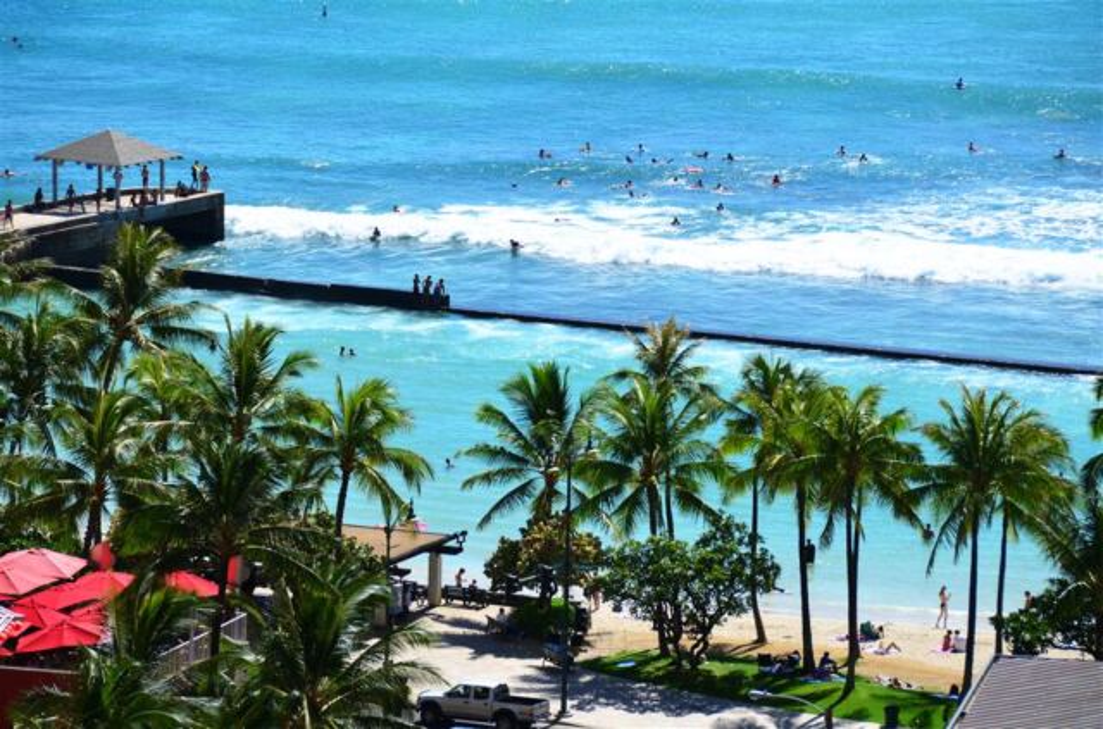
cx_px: 552
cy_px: 364
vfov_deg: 6.1
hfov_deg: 9.2
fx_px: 6875
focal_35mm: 225
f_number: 8
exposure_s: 1/400
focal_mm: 150
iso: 100
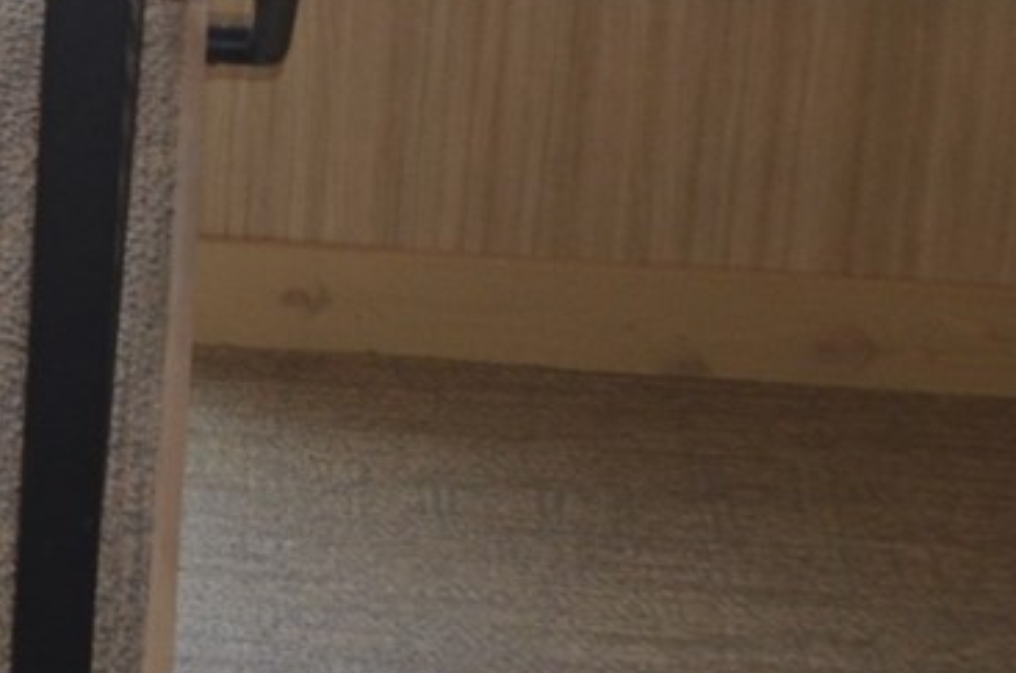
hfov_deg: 9.3
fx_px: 6026
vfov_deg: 6.2
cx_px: -727
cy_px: -566
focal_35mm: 214
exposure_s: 1/125
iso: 320
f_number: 4
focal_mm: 24
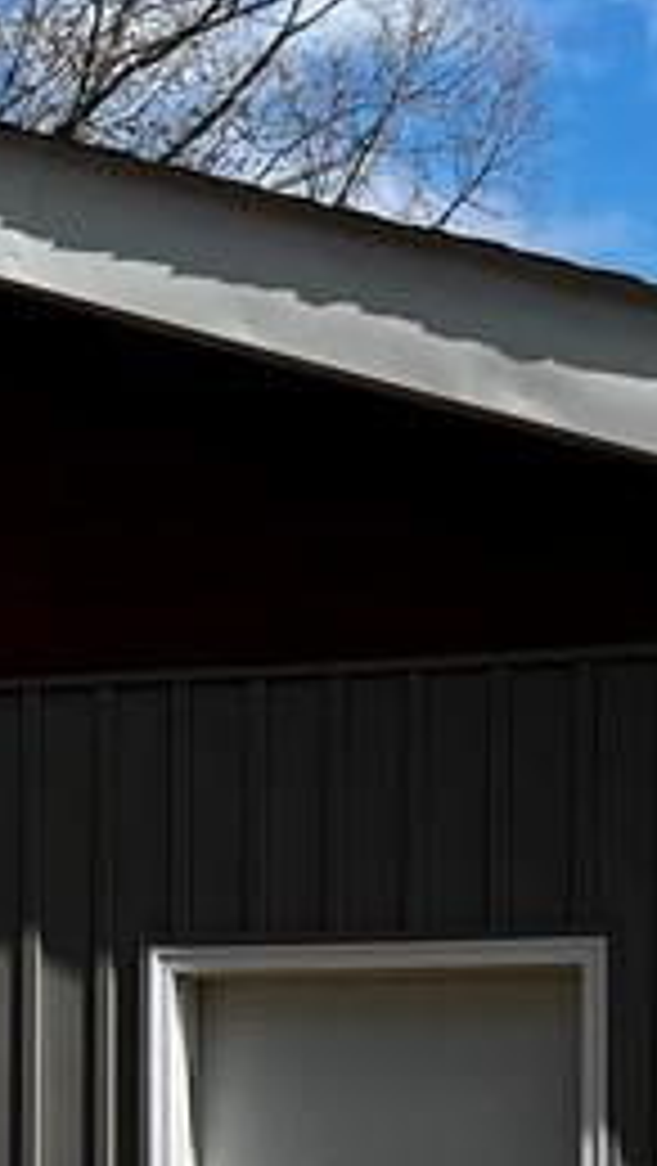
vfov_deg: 18.7
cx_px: 194
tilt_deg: +1.3
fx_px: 3463
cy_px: 1112
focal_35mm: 112
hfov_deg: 10.8
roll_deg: -0.5
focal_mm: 5.7
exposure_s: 1/3704
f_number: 1.5
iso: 50
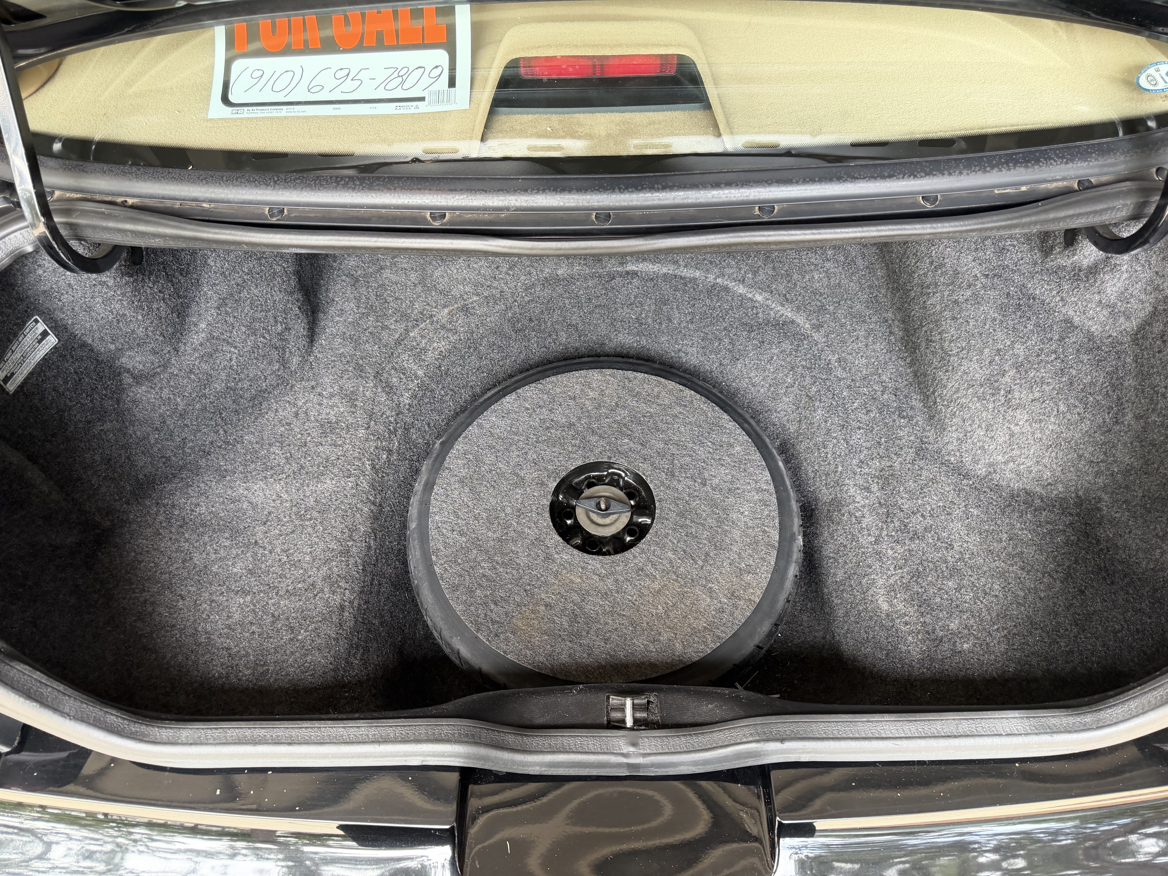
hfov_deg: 71.6
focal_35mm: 24
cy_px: 438
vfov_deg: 56.8
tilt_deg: -55.5
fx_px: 810
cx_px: 584
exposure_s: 1/121
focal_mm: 6.76
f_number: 1.78
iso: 200
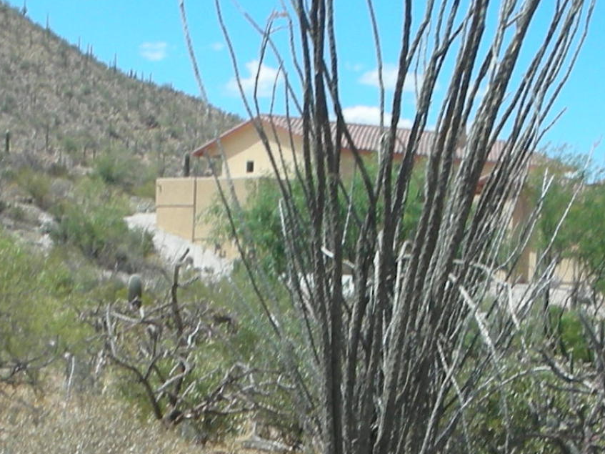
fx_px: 2167
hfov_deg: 15.8
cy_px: 383
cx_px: 186
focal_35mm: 124
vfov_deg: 11.9
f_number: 8.5
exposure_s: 1/89
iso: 50
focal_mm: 5.8
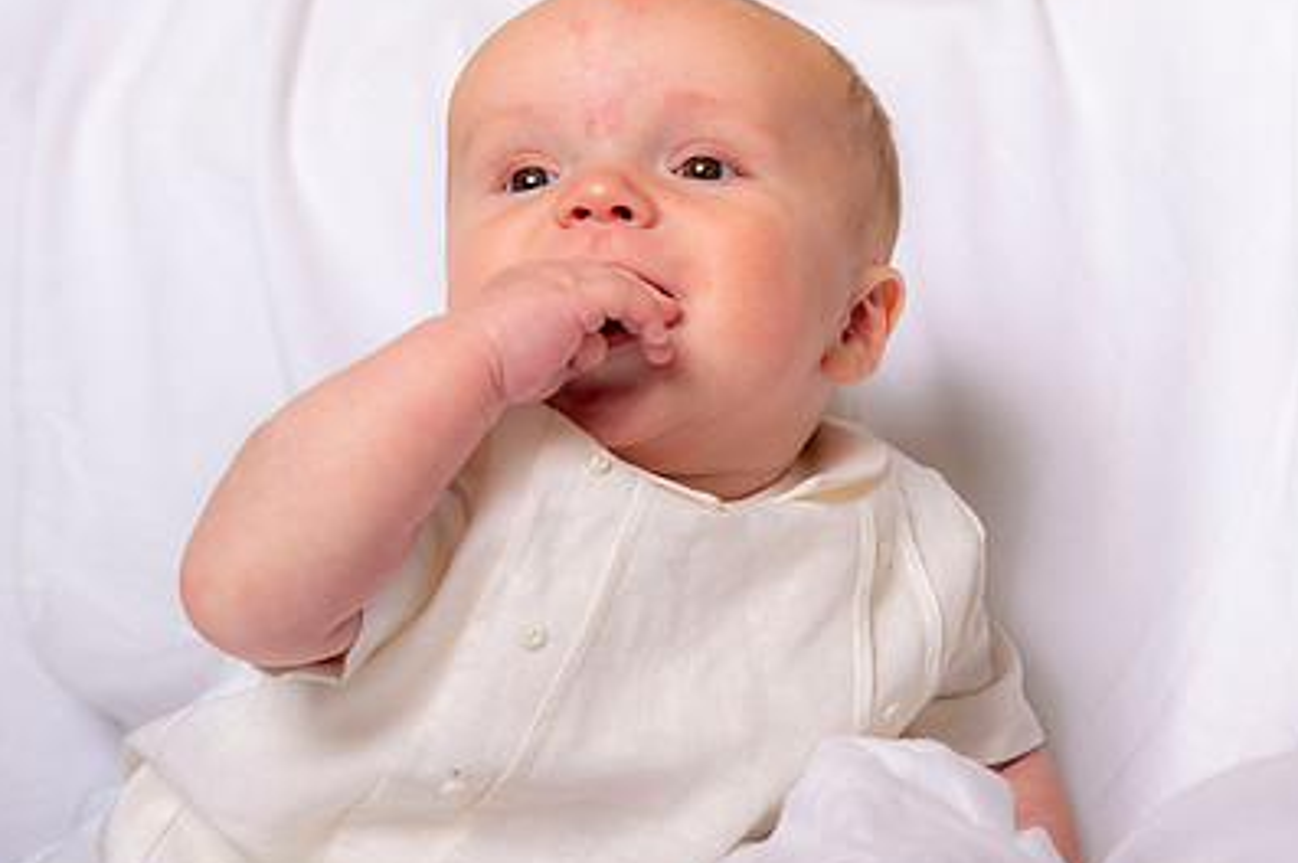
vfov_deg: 17.9
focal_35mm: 76
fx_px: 2738
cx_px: 880
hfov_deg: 26.5
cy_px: 494
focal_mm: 52
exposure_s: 1/200
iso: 250
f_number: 5.6
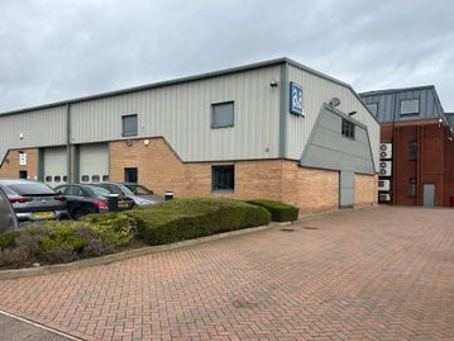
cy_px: 189
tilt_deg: +0.2
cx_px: 211
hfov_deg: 61.6
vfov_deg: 48.1
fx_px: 380
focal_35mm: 29
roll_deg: -0.4
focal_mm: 5.7
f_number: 1.5
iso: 50
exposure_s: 1/775
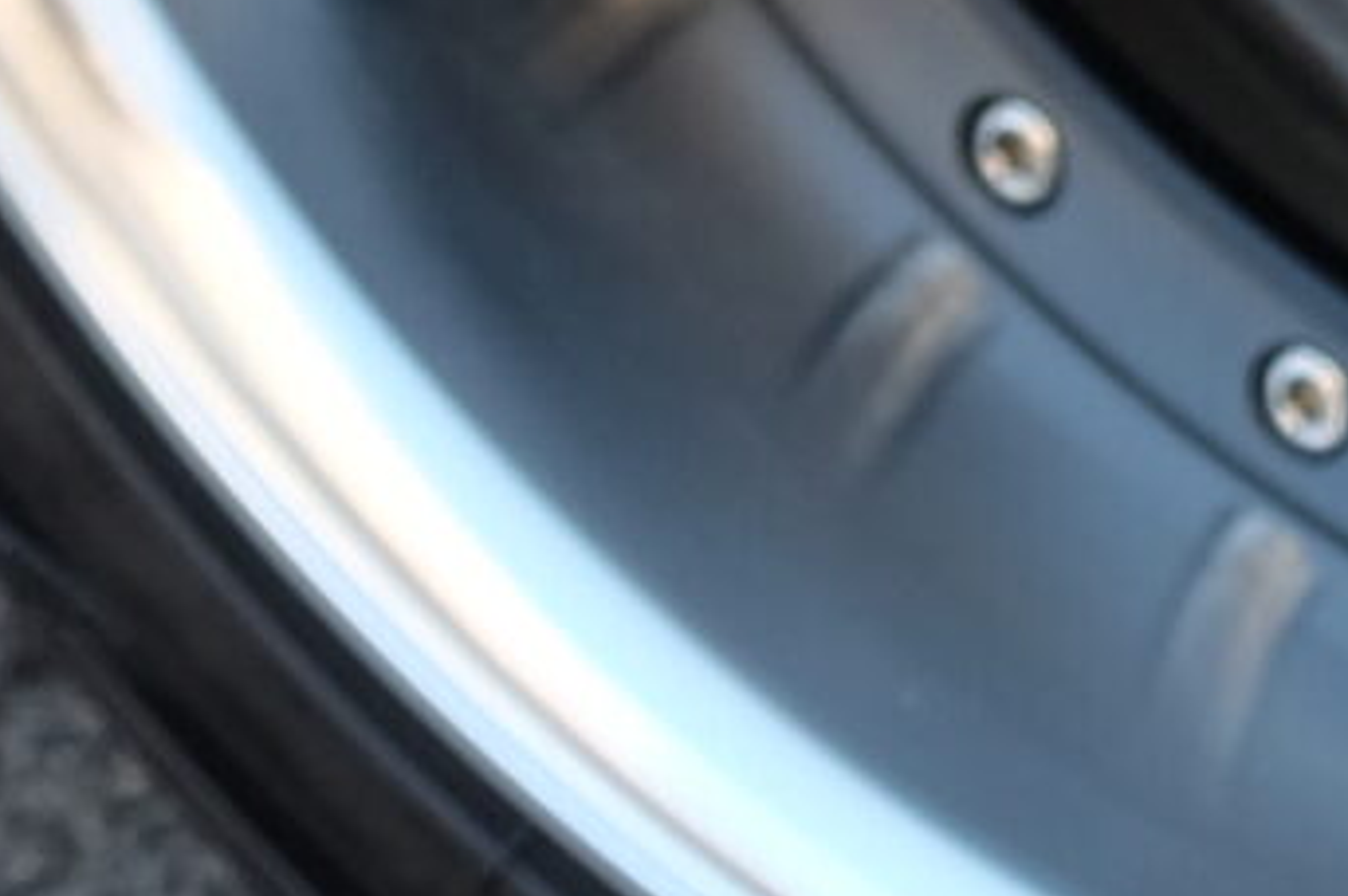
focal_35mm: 284
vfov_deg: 4.8
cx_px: 3030
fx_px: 10624
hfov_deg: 6.9
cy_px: -922
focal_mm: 25.4
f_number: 4
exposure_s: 1/125
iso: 400
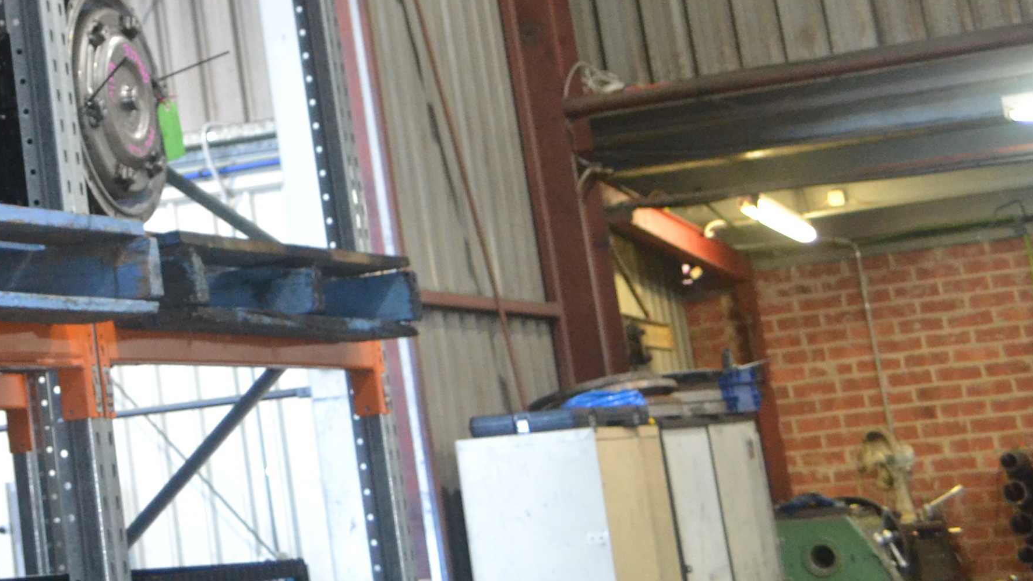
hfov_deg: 20.2
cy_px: -285
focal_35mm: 98
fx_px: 2684
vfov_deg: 11.8
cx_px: -269
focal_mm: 24
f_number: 4
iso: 1800
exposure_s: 1/60
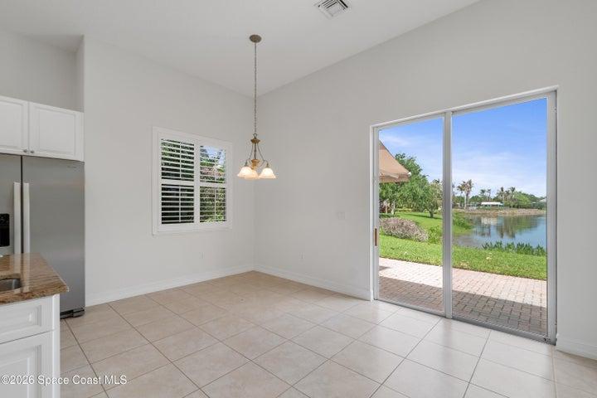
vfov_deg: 77.3
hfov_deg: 100.4
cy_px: 199
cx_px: 298
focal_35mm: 15
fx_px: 249
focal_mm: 10
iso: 320
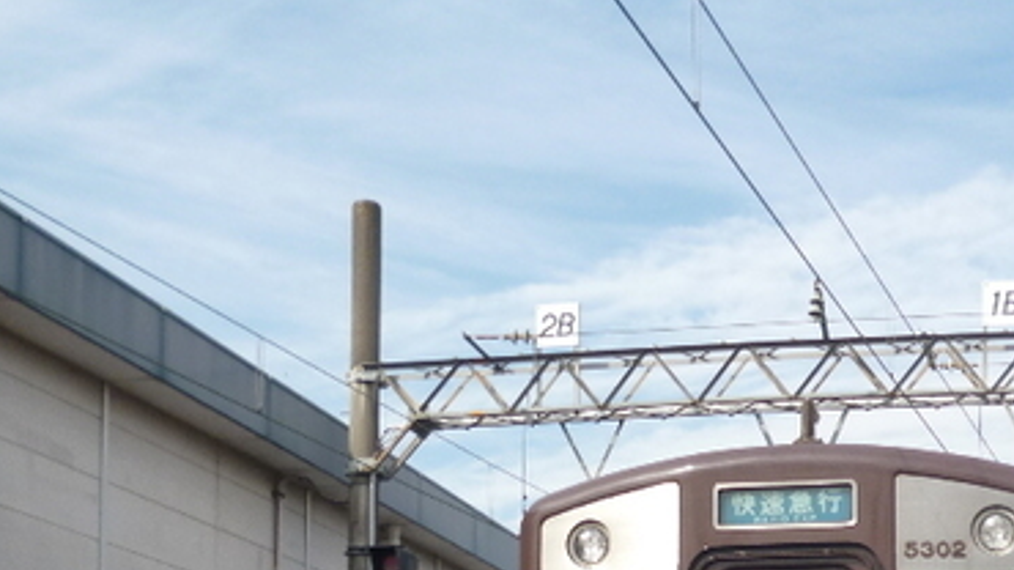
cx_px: 776
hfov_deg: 31.3
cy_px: 797
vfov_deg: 16.9
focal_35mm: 66
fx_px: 1774
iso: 100
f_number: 9
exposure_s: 1/100
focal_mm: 5
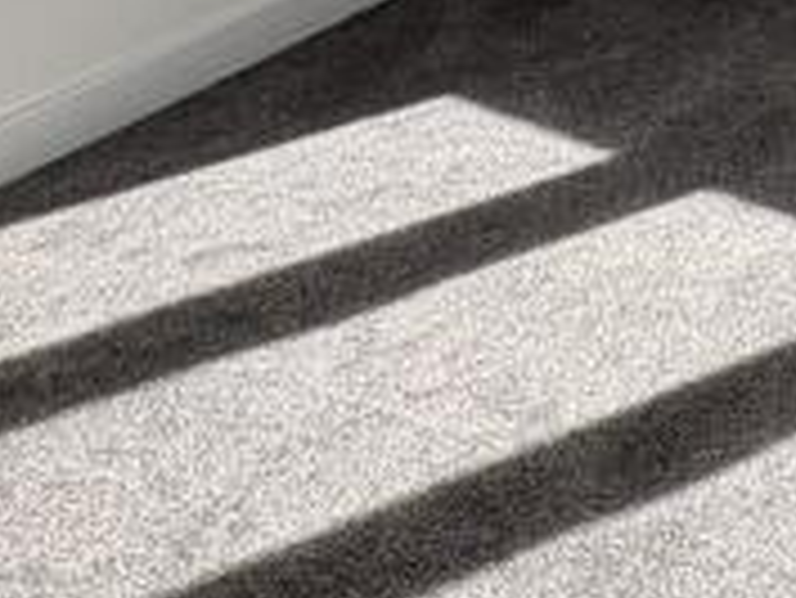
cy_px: -665
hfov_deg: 18.9
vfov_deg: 14.5
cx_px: 1412
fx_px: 1864
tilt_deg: -7.8
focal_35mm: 81
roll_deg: +1.6
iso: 64
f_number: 2.2
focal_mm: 2.22
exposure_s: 1/412
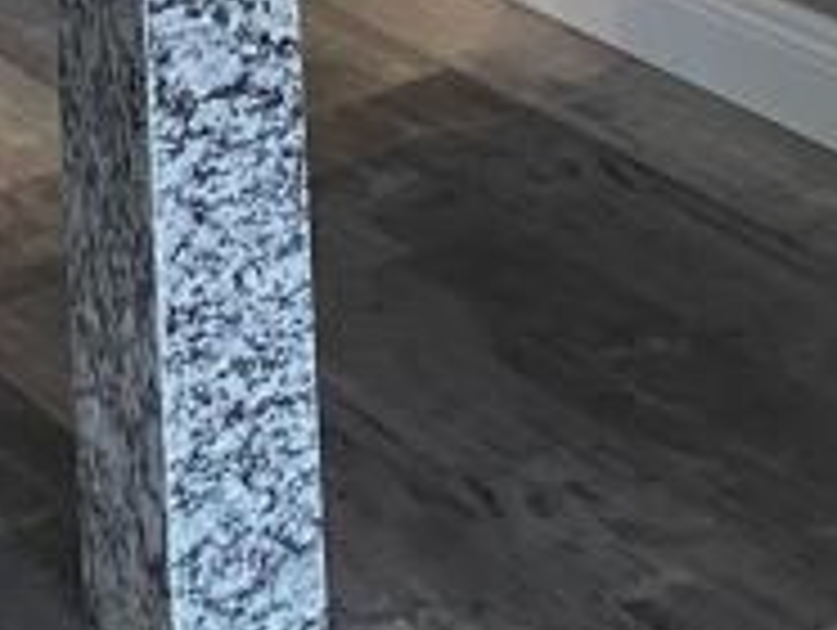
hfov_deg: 14.6
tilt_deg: -2.8
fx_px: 3244
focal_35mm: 134
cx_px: 634
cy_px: -958
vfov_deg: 9.6
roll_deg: +2.1
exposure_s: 1/60
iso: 160
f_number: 1.6
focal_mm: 4.2
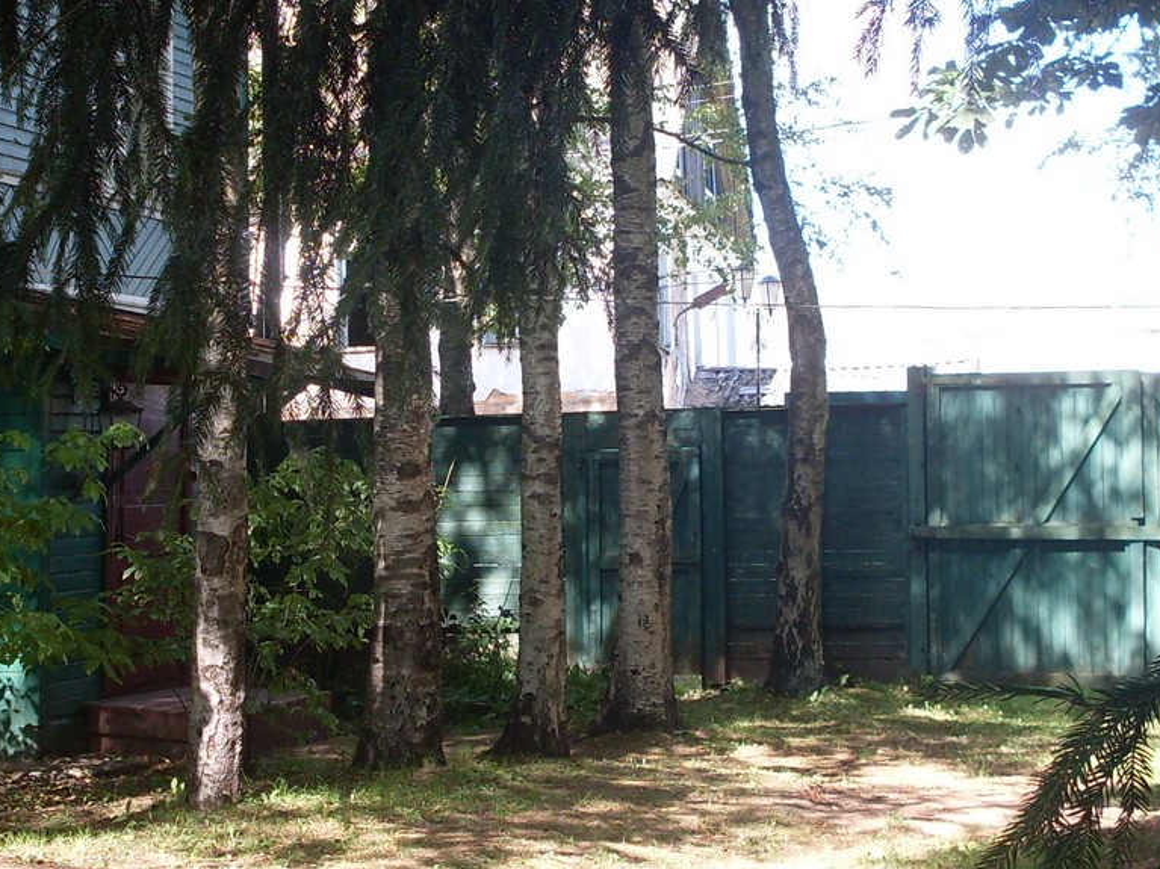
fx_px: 2379
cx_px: 516
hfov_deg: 27.4
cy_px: 474
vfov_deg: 20.7
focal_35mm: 71
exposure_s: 1/180
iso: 80
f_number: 2.8
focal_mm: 6.3
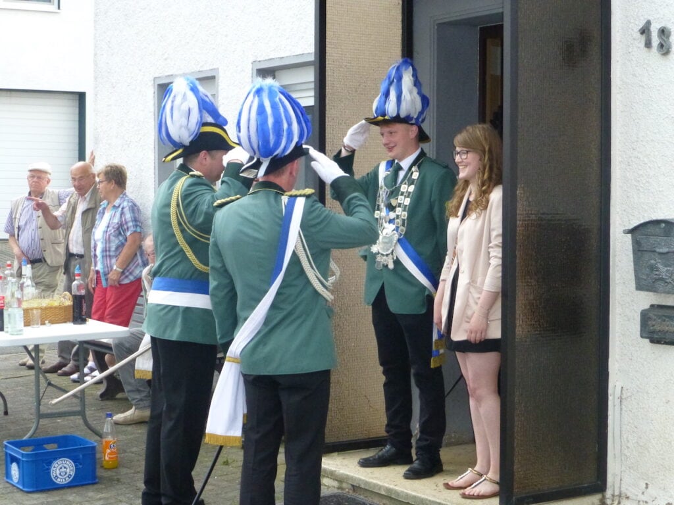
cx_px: 337
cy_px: 252
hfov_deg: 28.2
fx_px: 1343
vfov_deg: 21.3
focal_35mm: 69
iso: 640
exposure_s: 1/60
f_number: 4.9
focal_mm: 11.7
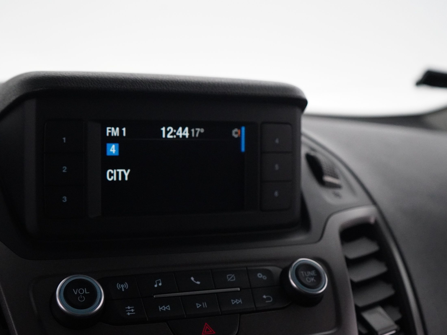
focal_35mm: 46
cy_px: 167
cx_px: 205
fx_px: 594
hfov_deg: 41.2
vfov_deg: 31.5
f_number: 3.5
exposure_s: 1/60
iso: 5000
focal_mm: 28
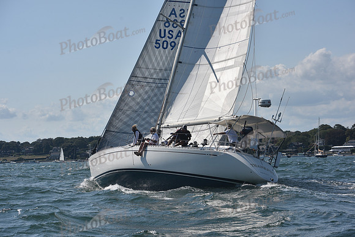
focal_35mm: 80
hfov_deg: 25.4
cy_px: 118
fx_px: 789
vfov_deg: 17.1
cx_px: 178
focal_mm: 80
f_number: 8
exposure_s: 1/1000
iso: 250
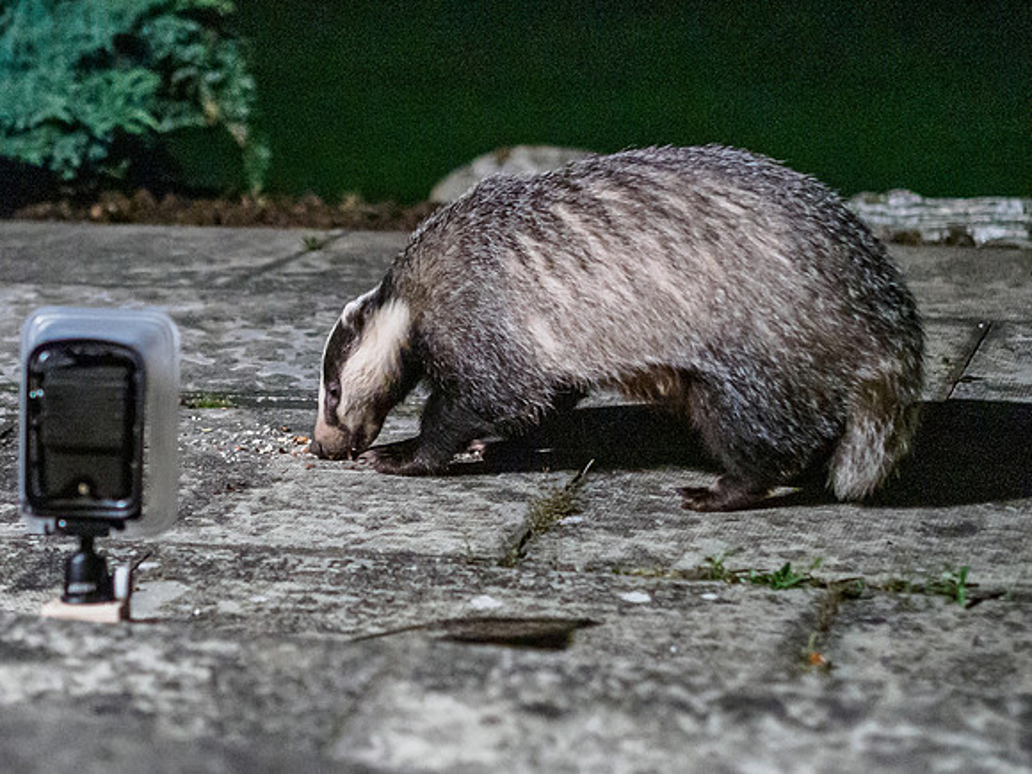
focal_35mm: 127
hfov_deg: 15.4
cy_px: 387
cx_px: 303
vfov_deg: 11.7
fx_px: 3792
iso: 8000
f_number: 1.8
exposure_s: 1/200
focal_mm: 45
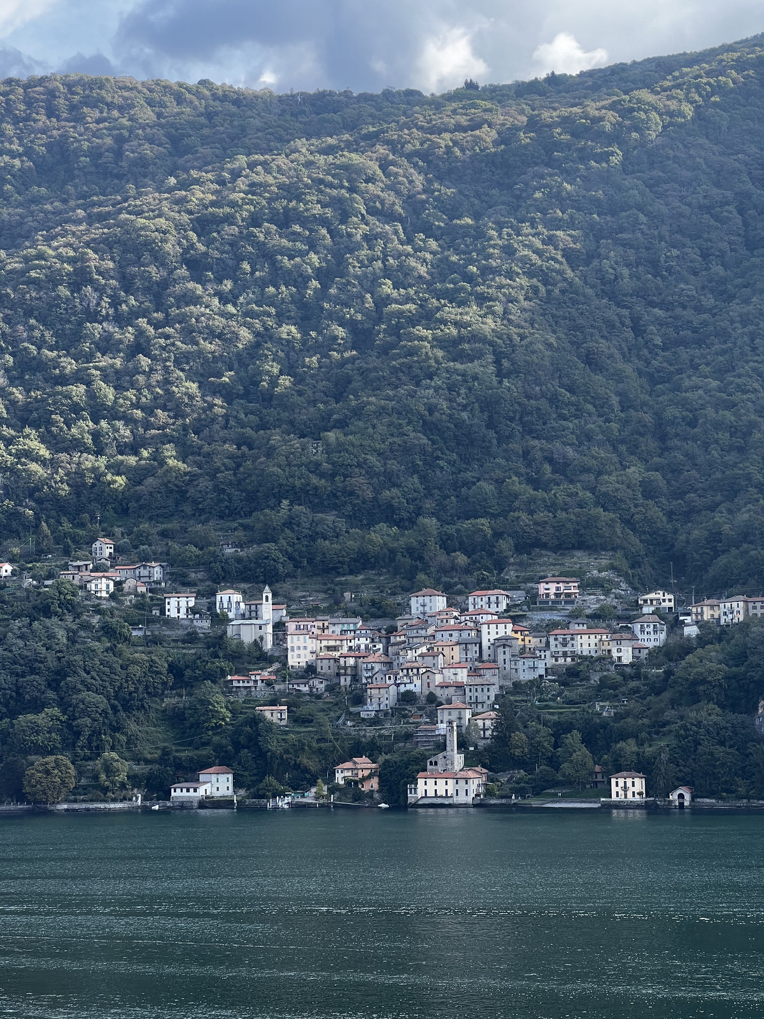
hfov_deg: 19.1
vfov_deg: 25.3
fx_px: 2266
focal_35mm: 77
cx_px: 382
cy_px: 510
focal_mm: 9
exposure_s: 1/162
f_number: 2.8
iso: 32
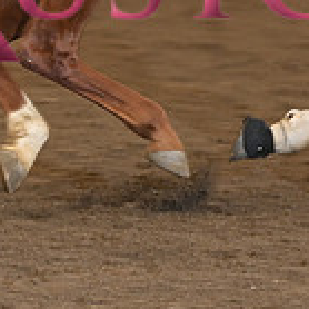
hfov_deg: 4.0
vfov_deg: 4.0
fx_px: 4373
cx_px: 233
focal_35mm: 433
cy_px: -92
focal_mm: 122
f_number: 3.2
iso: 1600
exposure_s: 1/250
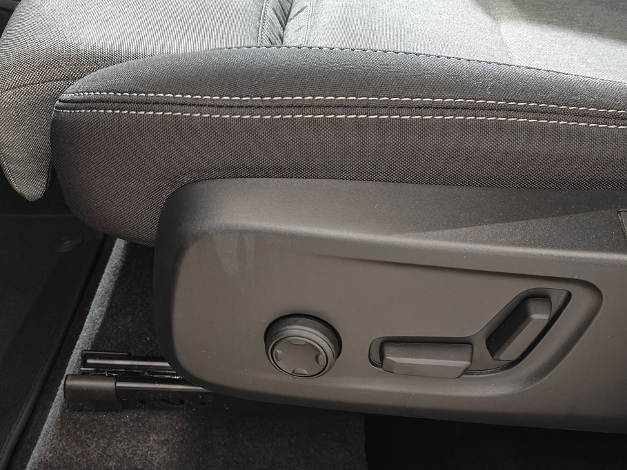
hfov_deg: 48.9
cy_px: 279
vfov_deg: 37.6
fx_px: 688
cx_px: 338
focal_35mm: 38
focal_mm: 5.59
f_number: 1.8
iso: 1600
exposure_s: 1/20
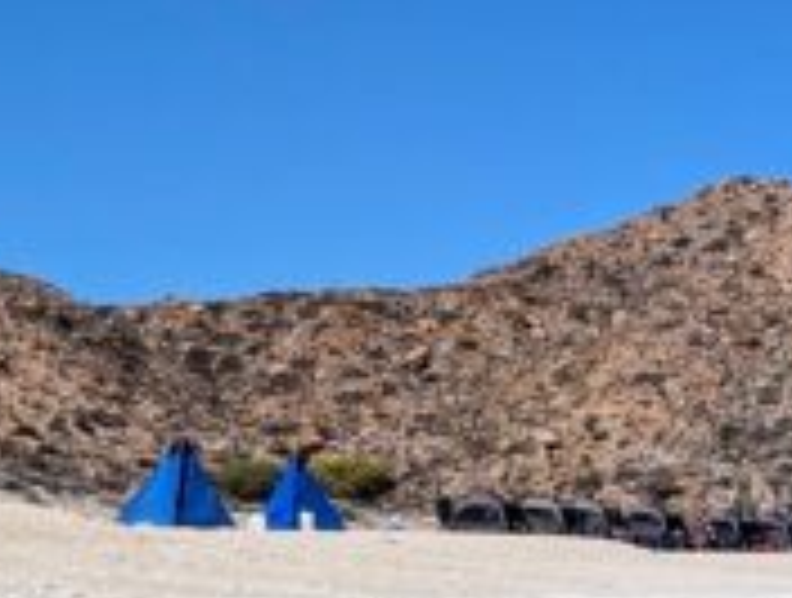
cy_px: 850
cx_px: 1719
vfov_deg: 10.4
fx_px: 3189
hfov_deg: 12.1
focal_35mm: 139
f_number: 1.68
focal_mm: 6.9
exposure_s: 1/1938
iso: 28
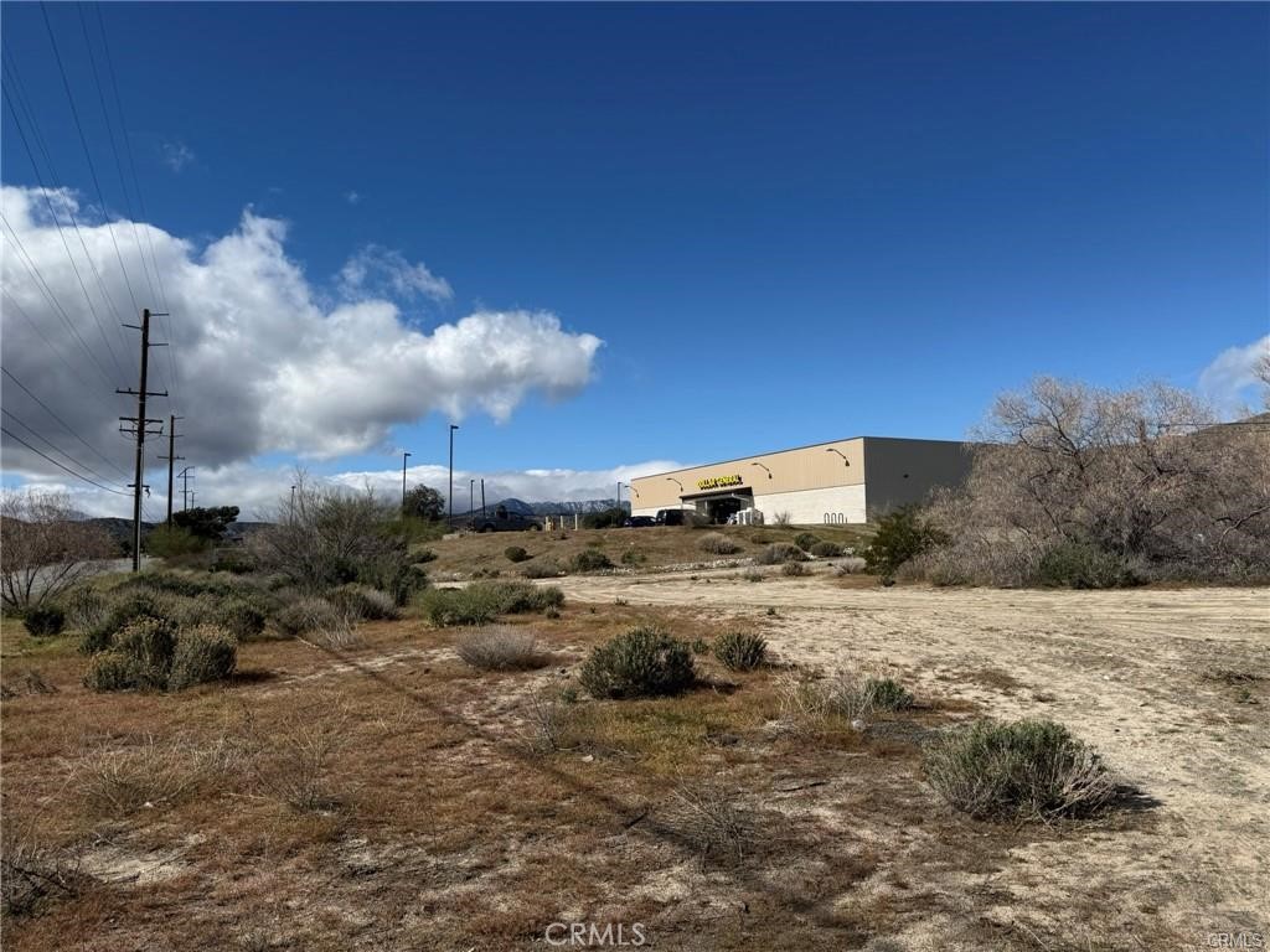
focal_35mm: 24
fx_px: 881
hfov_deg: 71.6
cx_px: 635
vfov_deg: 56.8
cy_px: 476
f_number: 1.78
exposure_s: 1/9091
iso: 80
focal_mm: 6.76
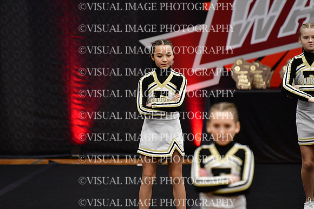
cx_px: 157
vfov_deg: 4.6
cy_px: 104
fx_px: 2617
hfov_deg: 6.9
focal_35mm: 300
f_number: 2.8
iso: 4000
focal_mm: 200
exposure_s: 1/800
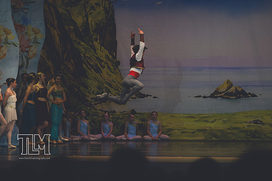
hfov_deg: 11.4
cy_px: 90
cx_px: 136
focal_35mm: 180
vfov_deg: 7.6
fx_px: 1359
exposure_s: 1/500
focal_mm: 120
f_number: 2.8
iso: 800
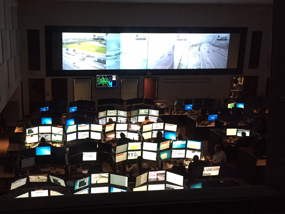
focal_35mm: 39
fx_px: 321
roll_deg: +0.8
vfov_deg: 36.8
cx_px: 99
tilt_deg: -12.8
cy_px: 104
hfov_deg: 47.2
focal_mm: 4.15
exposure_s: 1/30
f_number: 2.2
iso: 250
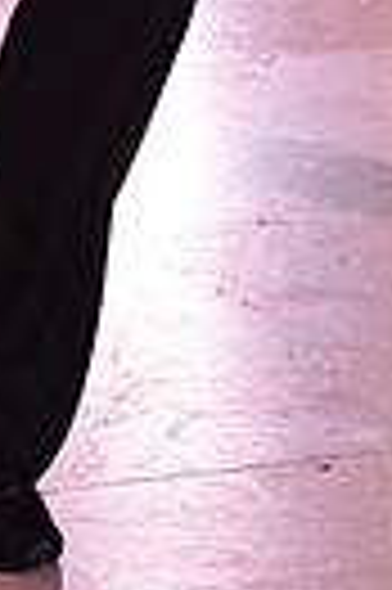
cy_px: -513
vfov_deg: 6.5
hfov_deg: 4.4
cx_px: -173
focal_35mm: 311
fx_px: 5093
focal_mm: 70
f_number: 6.3
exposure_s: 1/400
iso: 2500
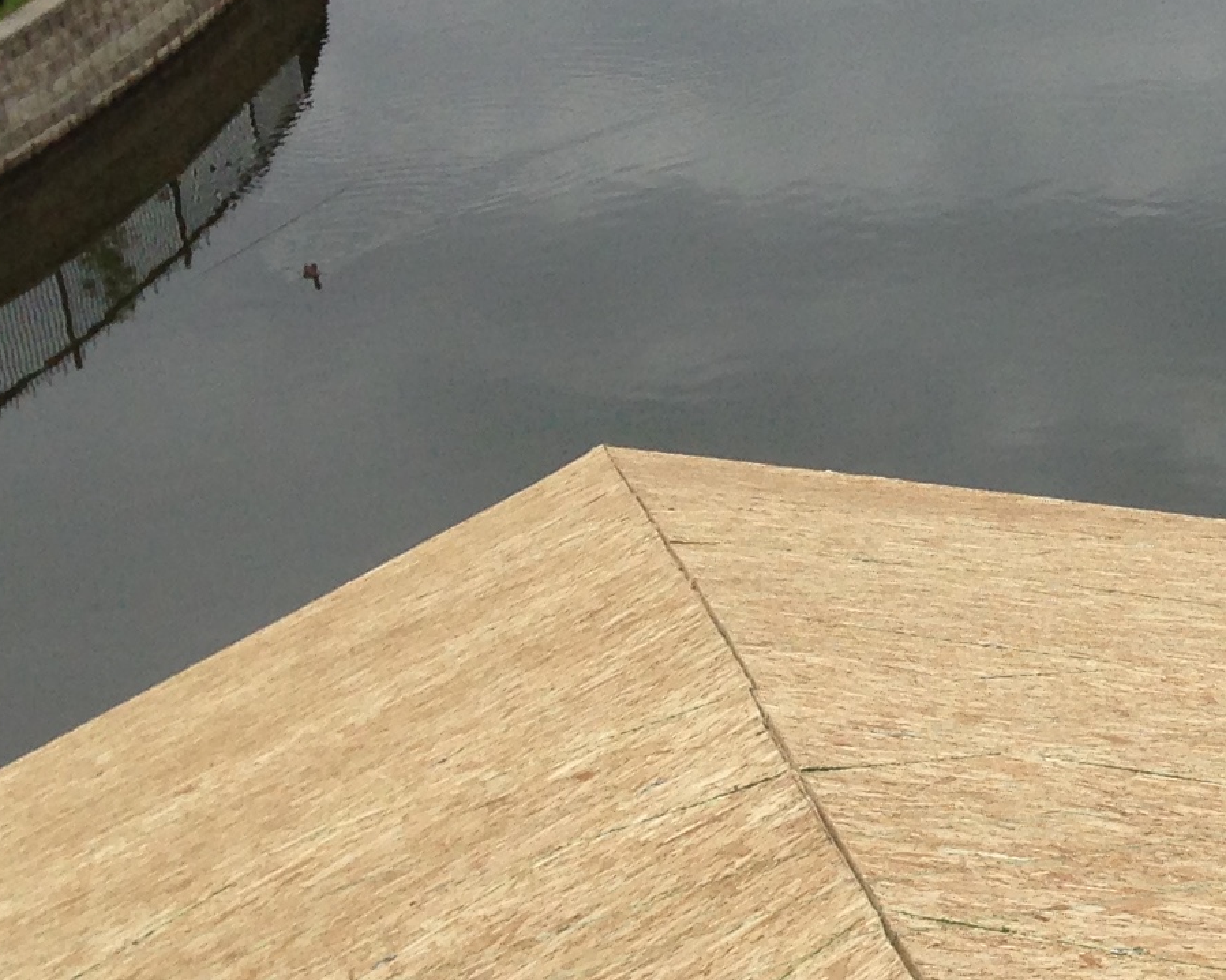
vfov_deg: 13.1
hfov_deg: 14.8
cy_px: 206
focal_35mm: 117
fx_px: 4245
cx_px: 2033
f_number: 2.4
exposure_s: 1/797
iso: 50
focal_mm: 4.12
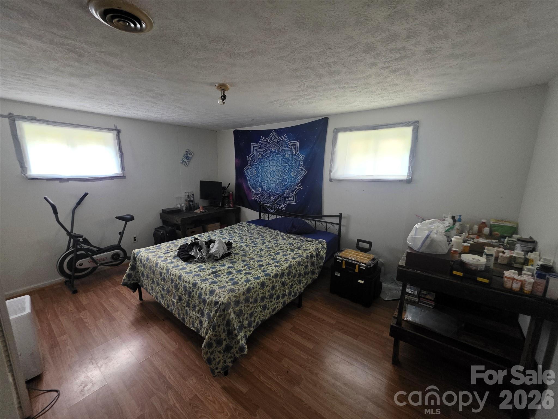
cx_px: 279
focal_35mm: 13
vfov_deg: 89.9
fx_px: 210
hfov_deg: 106.2
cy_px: 210
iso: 1000
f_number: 1.9
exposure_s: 1/60
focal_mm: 2.2
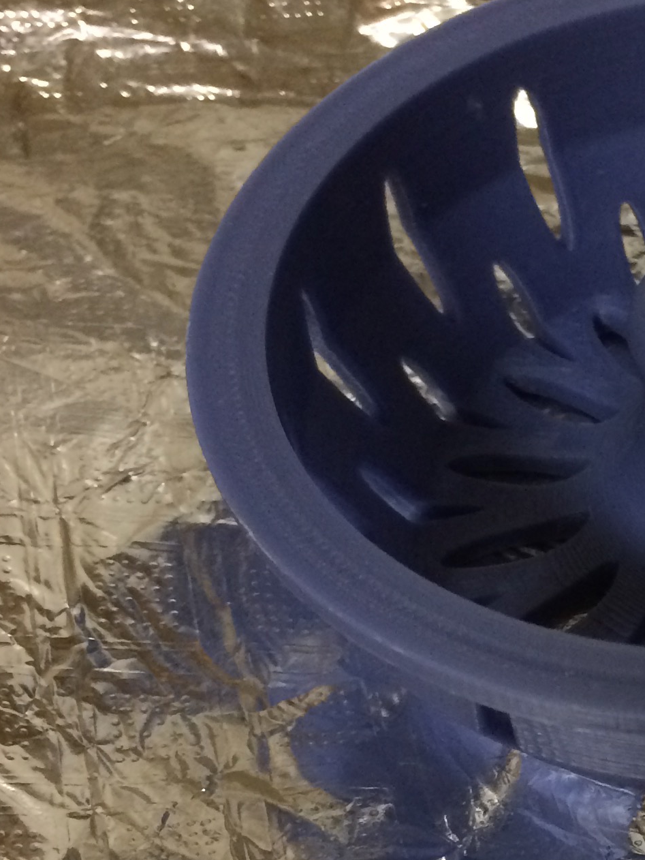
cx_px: 773
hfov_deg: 18.6
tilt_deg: -54.1
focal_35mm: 75
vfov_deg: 25.8
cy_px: 608
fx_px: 1863
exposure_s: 1/24
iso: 250
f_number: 2.2
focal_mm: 4.15
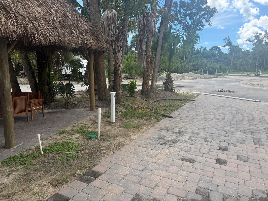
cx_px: 134
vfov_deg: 56.8
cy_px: 100
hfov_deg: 71.6
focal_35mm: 24
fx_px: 186
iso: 100
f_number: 1.78
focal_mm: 6.76
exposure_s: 1/1770
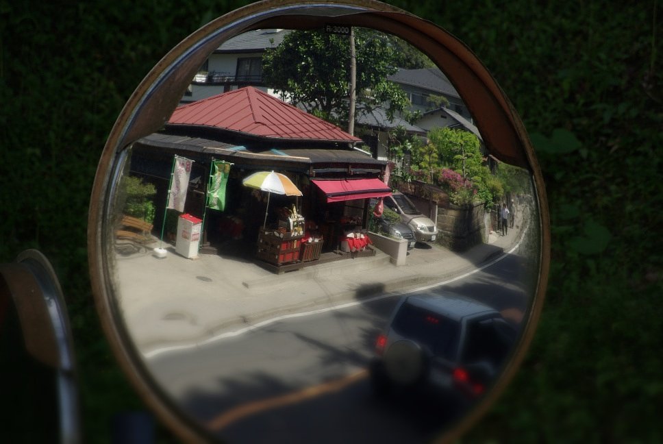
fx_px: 5532
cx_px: 332
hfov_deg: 6.9
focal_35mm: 300
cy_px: 222
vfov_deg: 4.6
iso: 100
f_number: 8
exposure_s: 1/180
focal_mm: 200
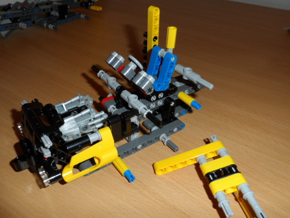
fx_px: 226
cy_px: 116
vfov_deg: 51.3
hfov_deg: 65.3
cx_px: 136
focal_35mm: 27
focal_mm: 4
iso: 100
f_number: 3.2
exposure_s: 1/30
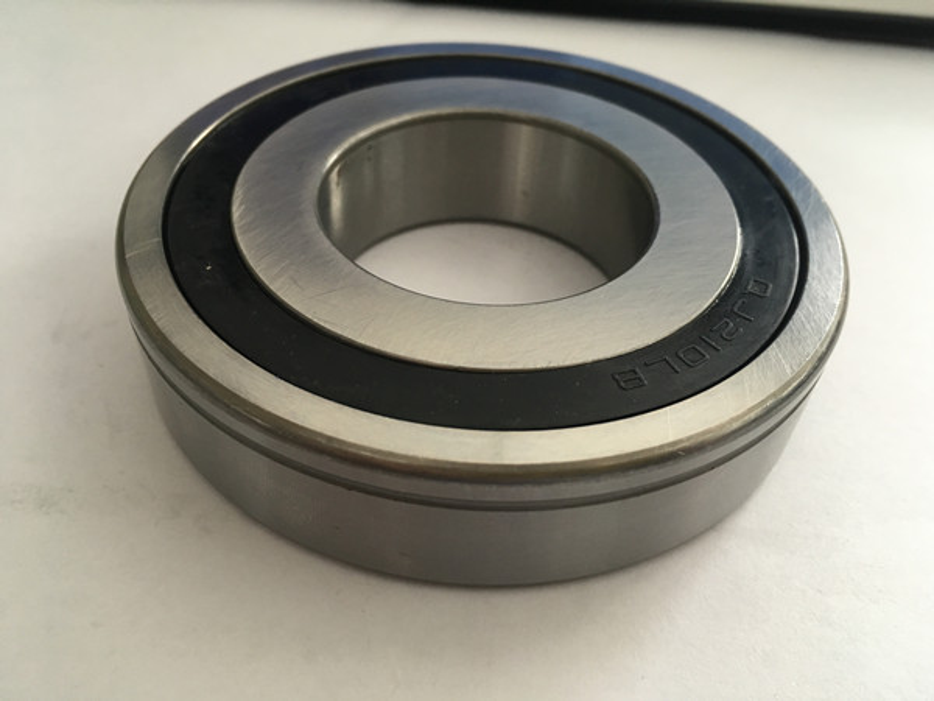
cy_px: 350
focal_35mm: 29
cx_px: 467
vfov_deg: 48.2
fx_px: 782
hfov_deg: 61.7
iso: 125
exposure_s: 1/33
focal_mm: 4.15
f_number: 2.2
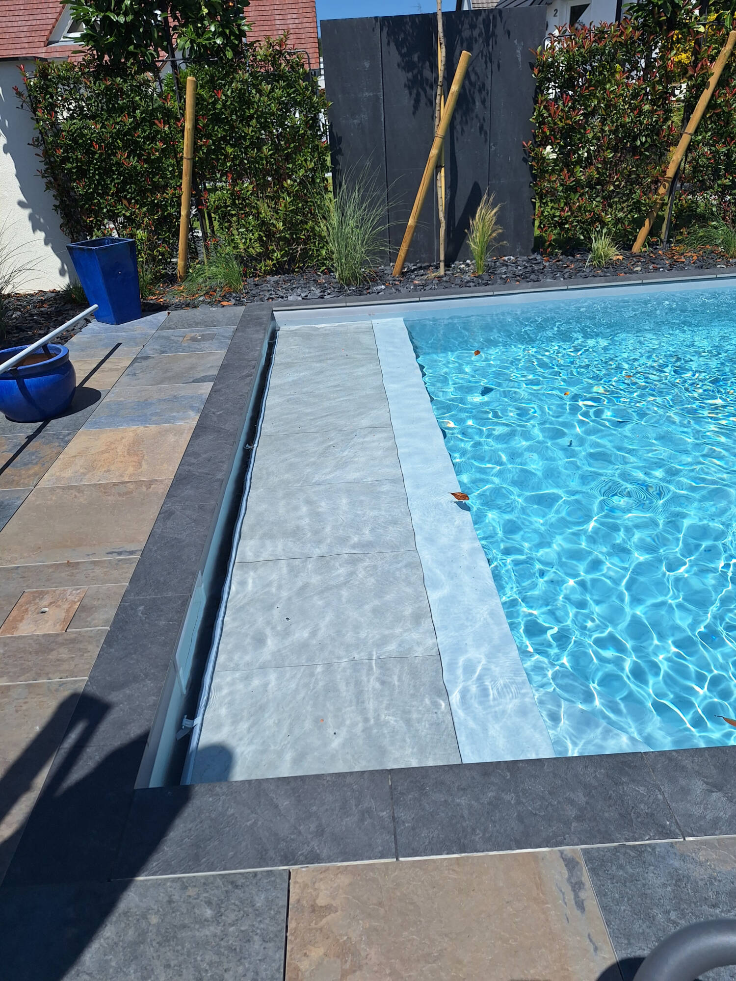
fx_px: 652
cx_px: 368
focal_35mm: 23
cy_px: 490
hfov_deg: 58.9
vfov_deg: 73.9
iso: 40
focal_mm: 5.54
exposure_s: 1/3559
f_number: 1.8
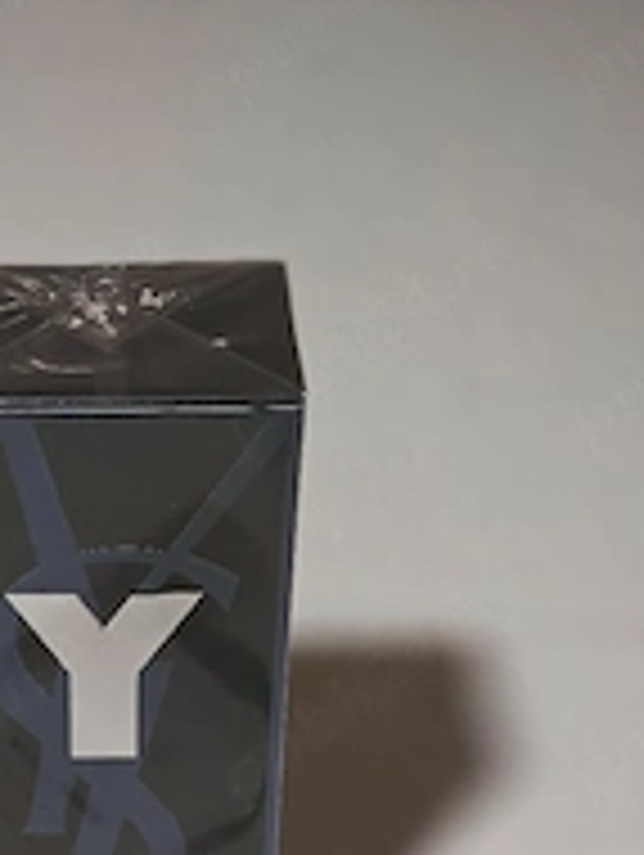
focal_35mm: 101
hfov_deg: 14.6
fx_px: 2500
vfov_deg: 19.1
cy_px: 742
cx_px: 108
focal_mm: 6.12
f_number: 1.9
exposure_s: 1/100
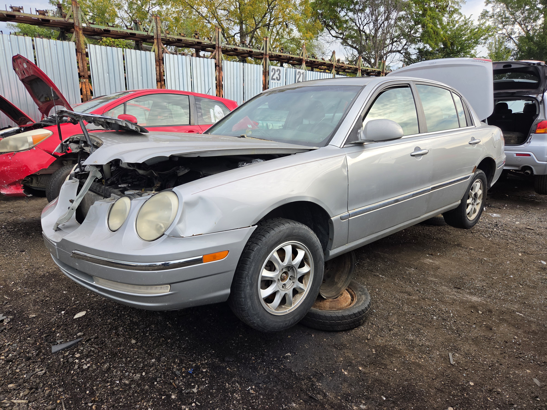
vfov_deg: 58.9
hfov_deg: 73.9
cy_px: 205
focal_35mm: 23
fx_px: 363
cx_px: 274
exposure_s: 1/2228
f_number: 1.8
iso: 80
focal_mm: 5.4
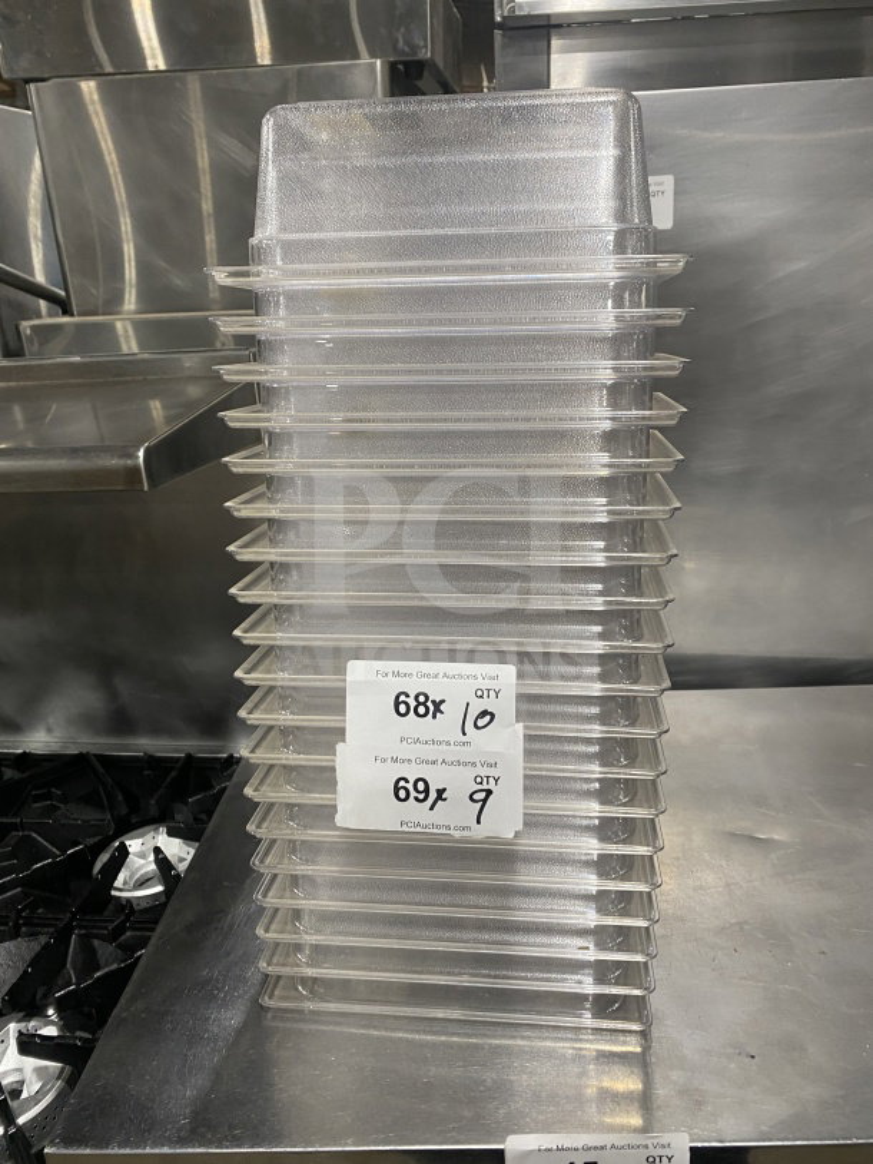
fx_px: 874
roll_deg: +1.7
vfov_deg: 67.3
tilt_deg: -18.2
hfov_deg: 53.1
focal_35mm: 26
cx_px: 436
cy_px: 582
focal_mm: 4.25
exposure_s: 1/69
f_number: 1.8
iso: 125
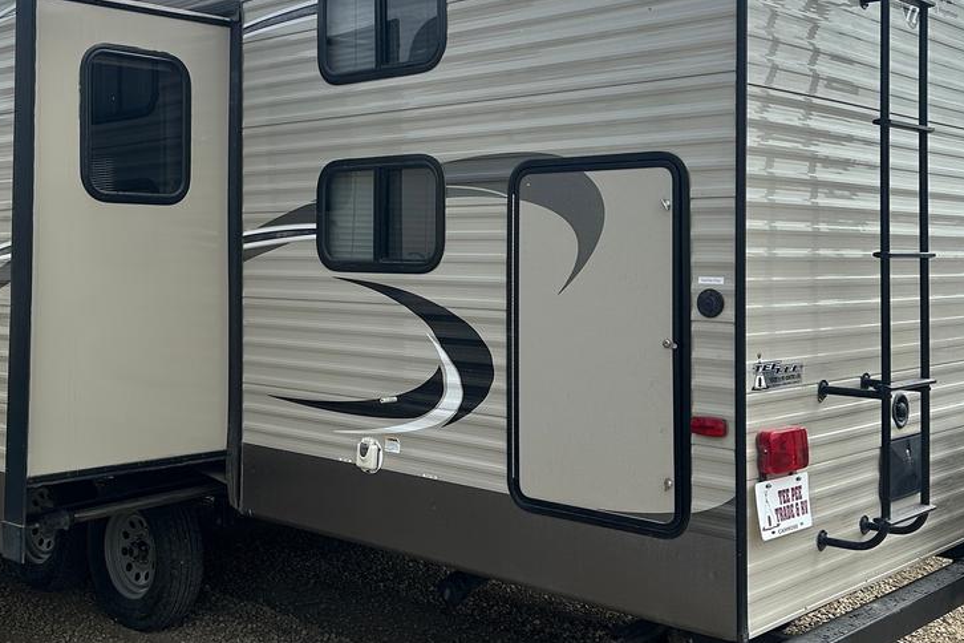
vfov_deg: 30.4
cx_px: 361
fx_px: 1178
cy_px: 252
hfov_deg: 44.1
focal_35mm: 44
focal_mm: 6.86
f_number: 1.78
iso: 80
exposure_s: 1/4184
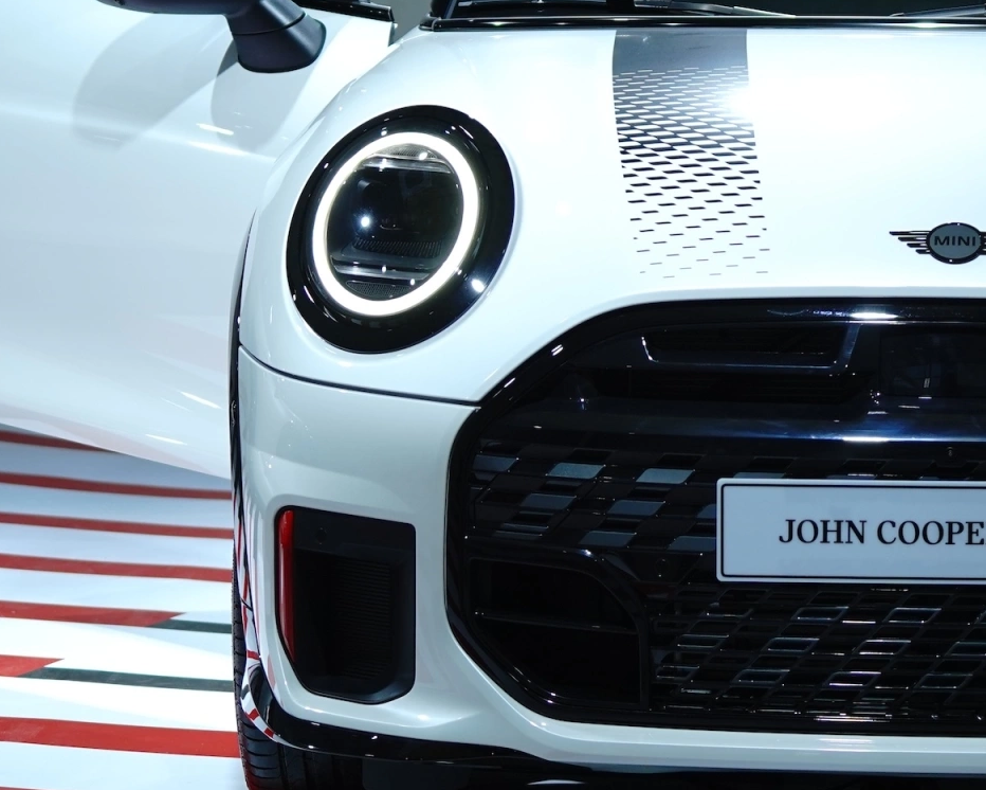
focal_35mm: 174
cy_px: 299
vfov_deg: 8.9
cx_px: 1004
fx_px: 5079
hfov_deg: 11.0
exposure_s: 1/200
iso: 500
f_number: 4
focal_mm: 72
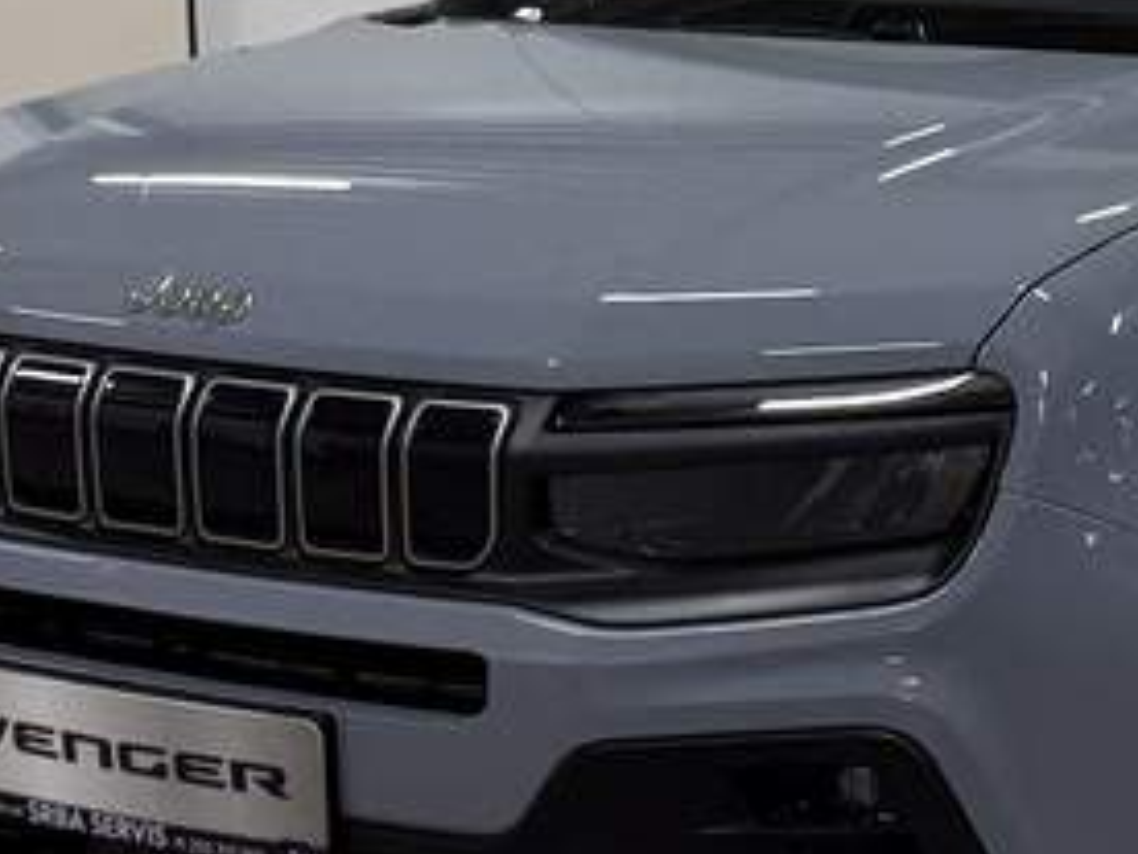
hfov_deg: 15.5
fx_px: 4109
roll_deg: +0.3
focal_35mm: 125
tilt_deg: -9.8
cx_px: 1076
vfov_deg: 11.9
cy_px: 388
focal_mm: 6.76
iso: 100
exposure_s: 1/100
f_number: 1.78
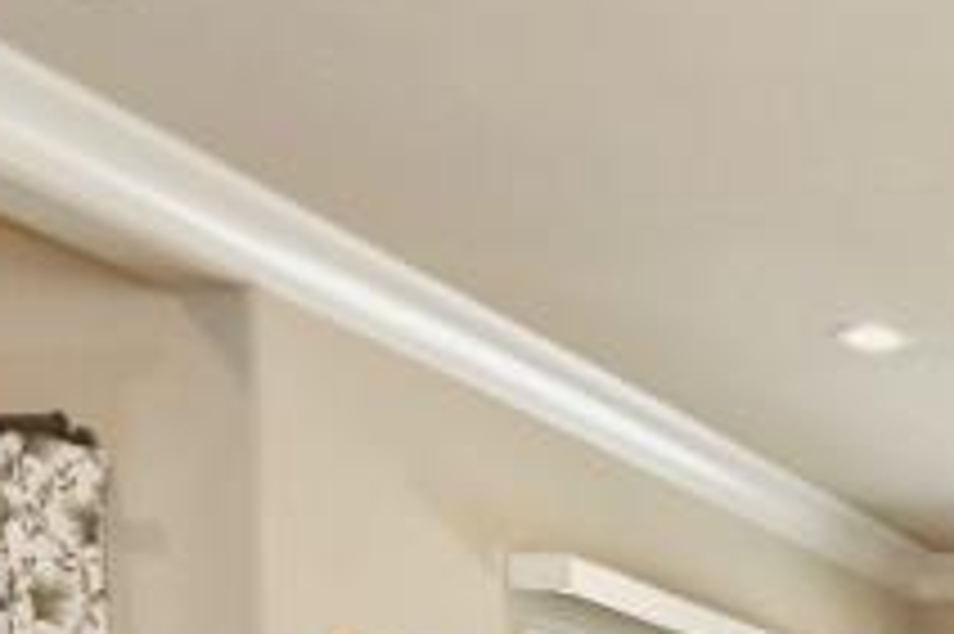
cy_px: 1142
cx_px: 1584
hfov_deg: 17.6
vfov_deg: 12.6
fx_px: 2621
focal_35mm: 99
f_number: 4.5
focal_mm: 14
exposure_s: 1/80
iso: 200
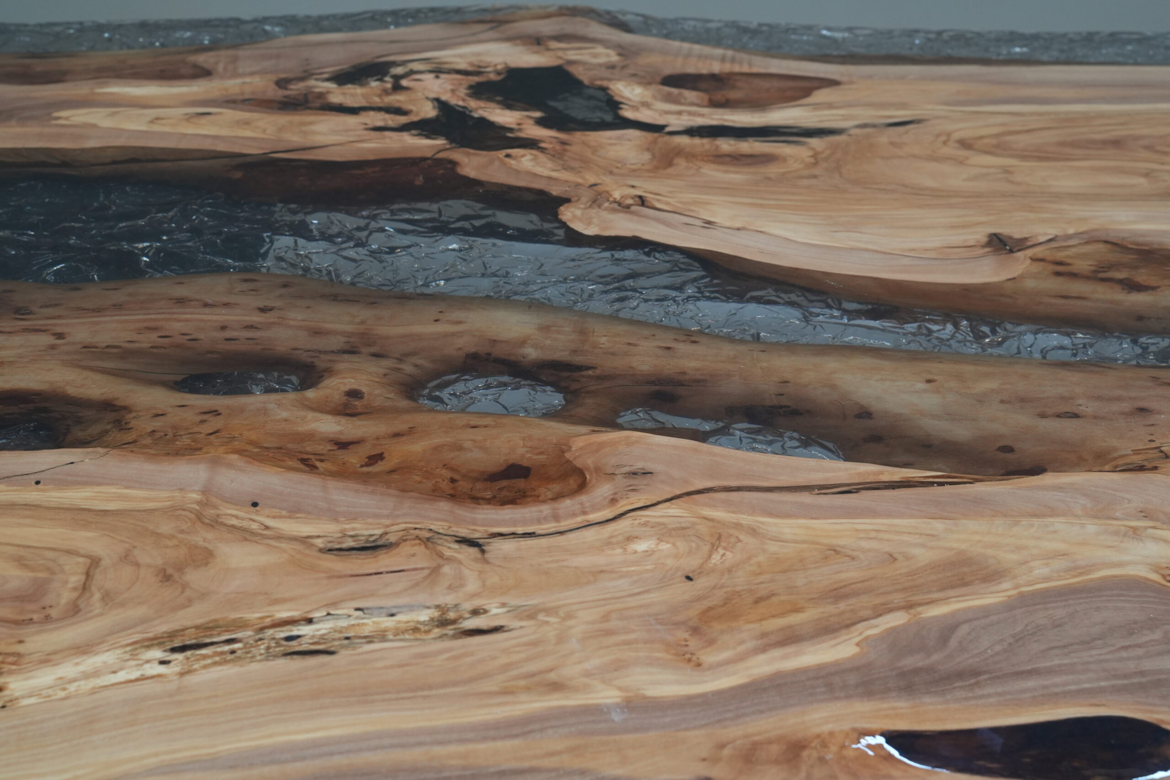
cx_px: 585
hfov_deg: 40.3
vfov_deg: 27.5
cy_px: 390
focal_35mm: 49
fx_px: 1592
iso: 1600
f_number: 8
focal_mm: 49
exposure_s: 1/80
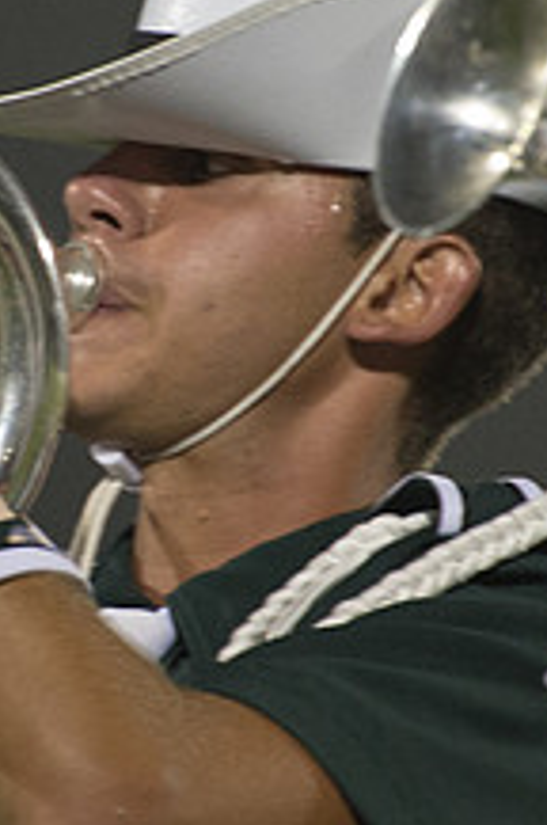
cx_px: 250
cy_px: 261
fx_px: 23137
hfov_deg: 1.4
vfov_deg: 2.0
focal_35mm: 1012
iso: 5000
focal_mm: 240
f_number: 5.6
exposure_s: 1/160
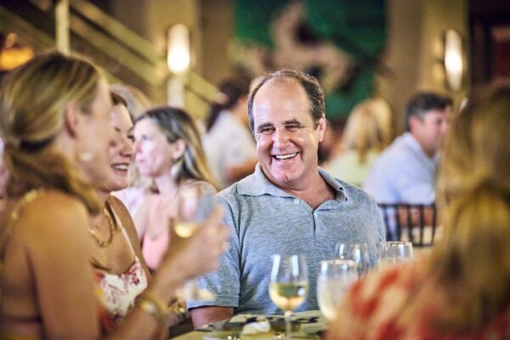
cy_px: 170
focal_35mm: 145
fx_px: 2054
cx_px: 255
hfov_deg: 14.2
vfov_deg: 9.5
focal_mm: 145
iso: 3200
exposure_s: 1/100
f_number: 2.8
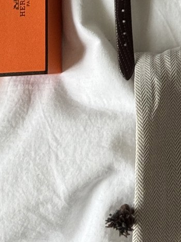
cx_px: 356
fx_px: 1443
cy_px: -192
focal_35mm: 207
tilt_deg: -84.8
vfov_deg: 9.1
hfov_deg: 6.9
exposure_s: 1/60
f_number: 1.78
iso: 200
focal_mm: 6.76
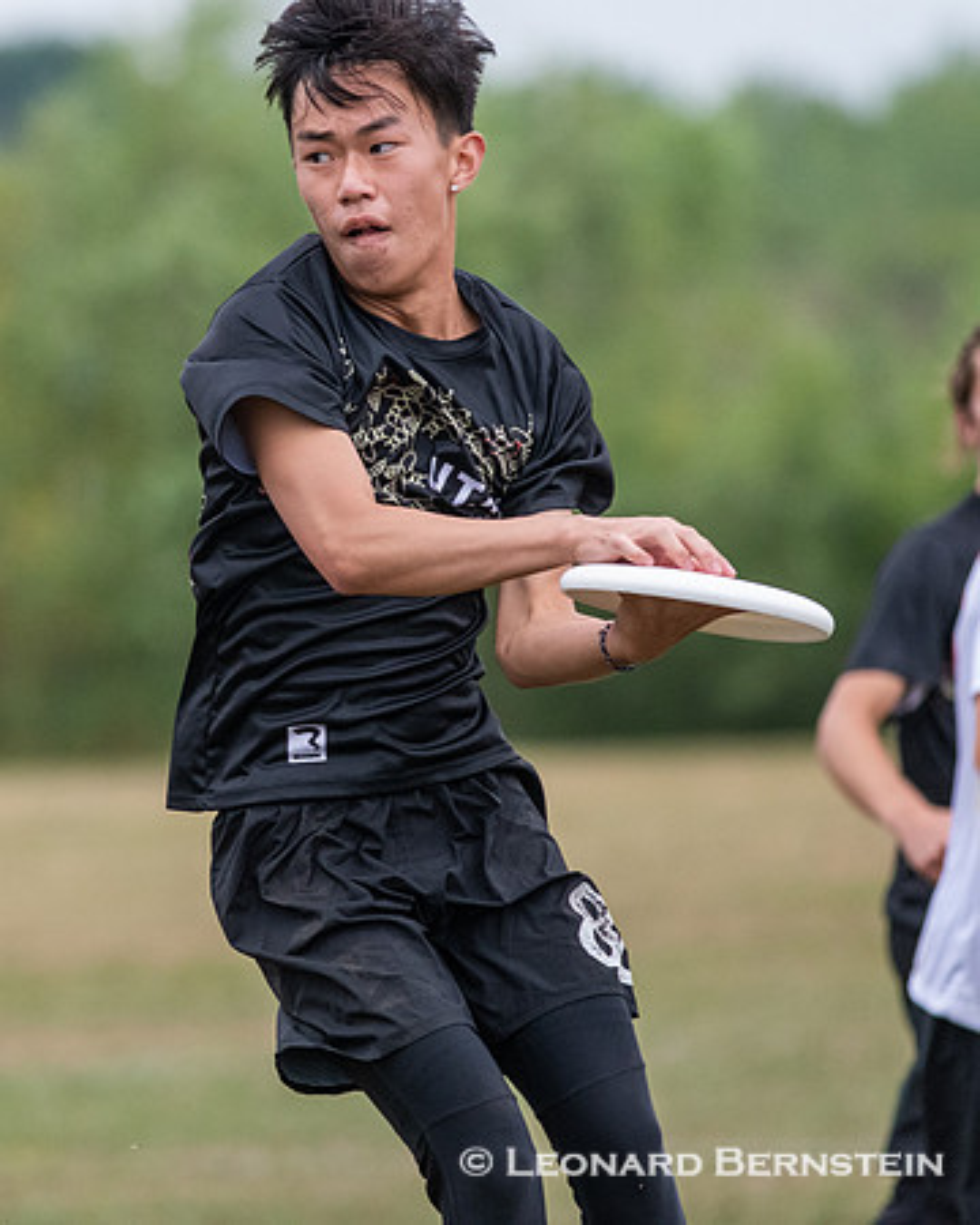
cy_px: 612
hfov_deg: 2.4
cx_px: 208
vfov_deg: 3.1
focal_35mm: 634
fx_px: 22968
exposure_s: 1/2500
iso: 1600
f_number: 5
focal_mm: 300
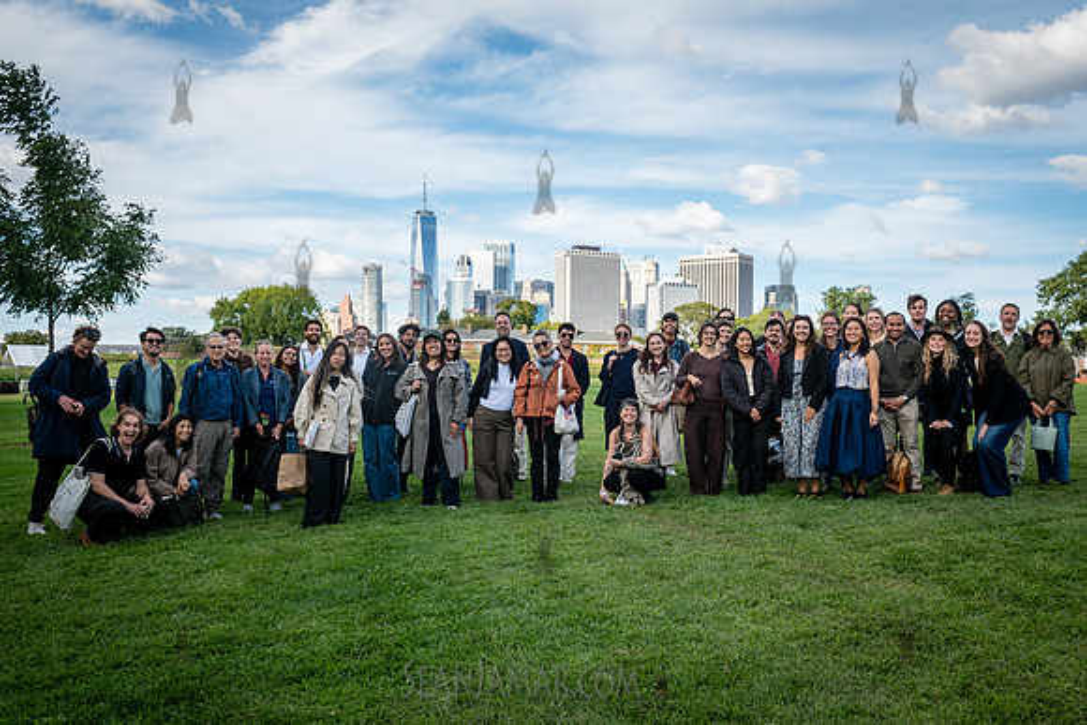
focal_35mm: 37
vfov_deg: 35.6
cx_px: 598
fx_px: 1128
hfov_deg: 51.4
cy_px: 383
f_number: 10
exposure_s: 1/200
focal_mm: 32
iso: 250
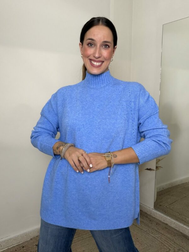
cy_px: 126
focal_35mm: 30
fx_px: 218
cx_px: 94
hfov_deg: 46.8
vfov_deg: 60.0
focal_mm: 2.71
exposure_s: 1/50
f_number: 1.9
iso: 125
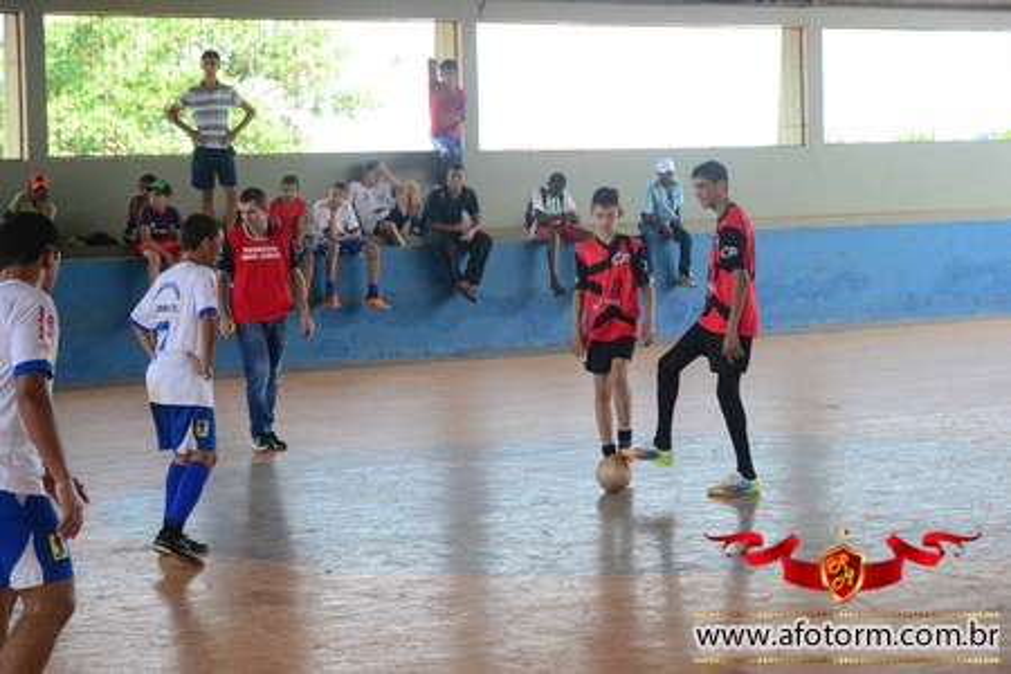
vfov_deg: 14.7
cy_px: 337
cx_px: 506
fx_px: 2612
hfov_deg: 21.9
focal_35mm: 93
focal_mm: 62
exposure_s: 1/500
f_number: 5
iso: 800
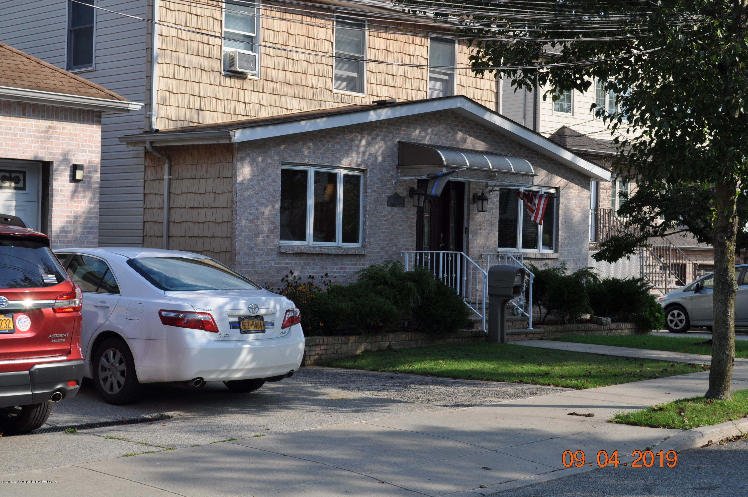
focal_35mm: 60
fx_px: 1245
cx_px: 374
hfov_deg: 33.4
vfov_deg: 22.6
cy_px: 248
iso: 200
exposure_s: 1/350
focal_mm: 40
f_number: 9.5
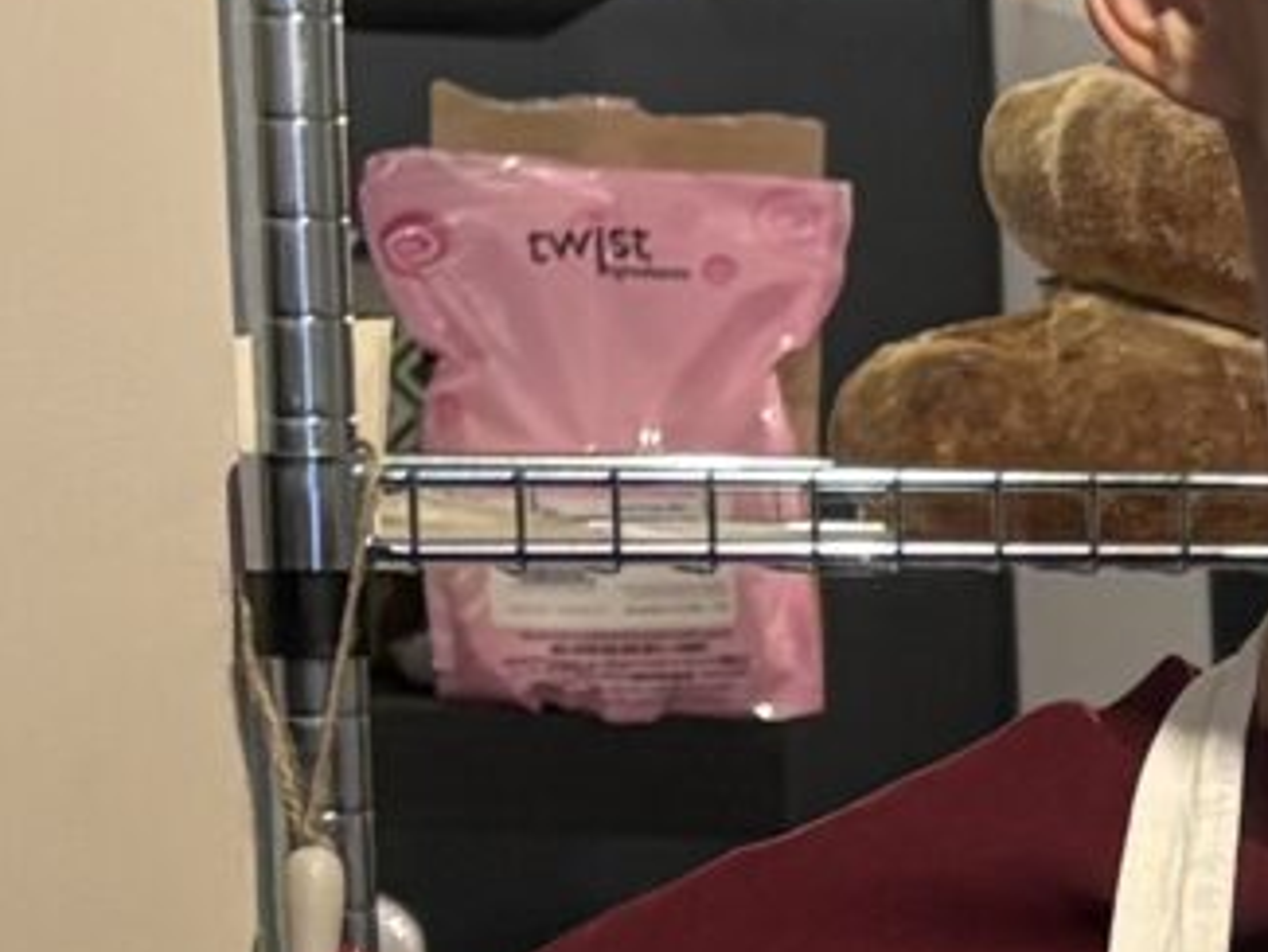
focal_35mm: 205
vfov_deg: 7.1
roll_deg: +0.3
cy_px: 1502
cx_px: 2680
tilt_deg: -7.3
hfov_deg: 9.0
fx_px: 7512
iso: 125
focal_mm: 5.96
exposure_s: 1/65
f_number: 1.6
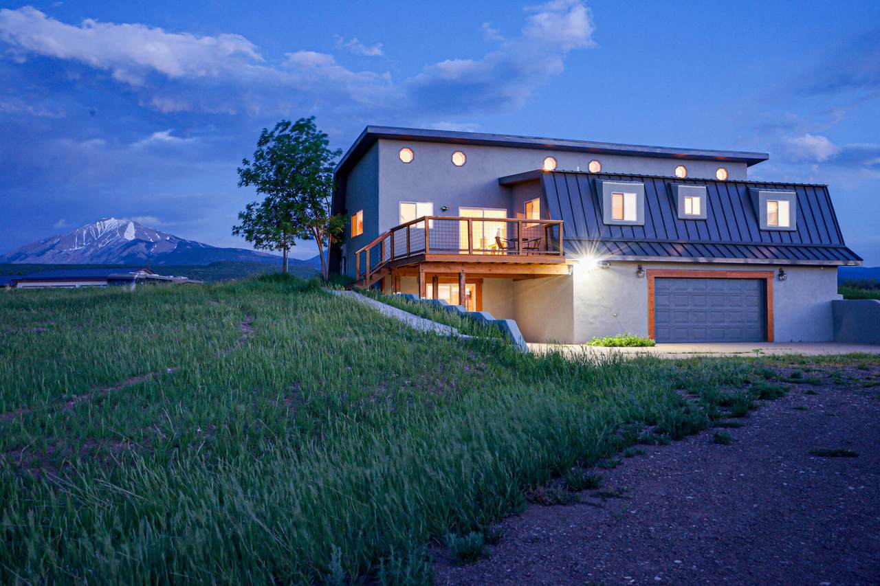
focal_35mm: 35
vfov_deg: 37.8
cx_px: 440
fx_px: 855
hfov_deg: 54.4
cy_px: 293
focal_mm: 35
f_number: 11
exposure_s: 4
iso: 400
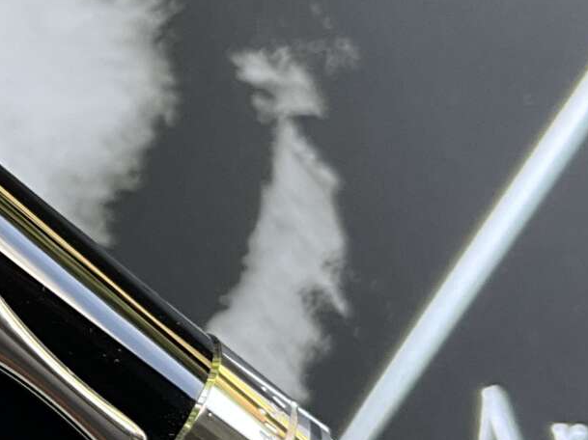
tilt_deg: -58.9
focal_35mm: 122
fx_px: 2071
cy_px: 205
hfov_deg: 15.4
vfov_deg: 12.1
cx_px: -172
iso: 32
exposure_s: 1/122
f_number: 1.8
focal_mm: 3
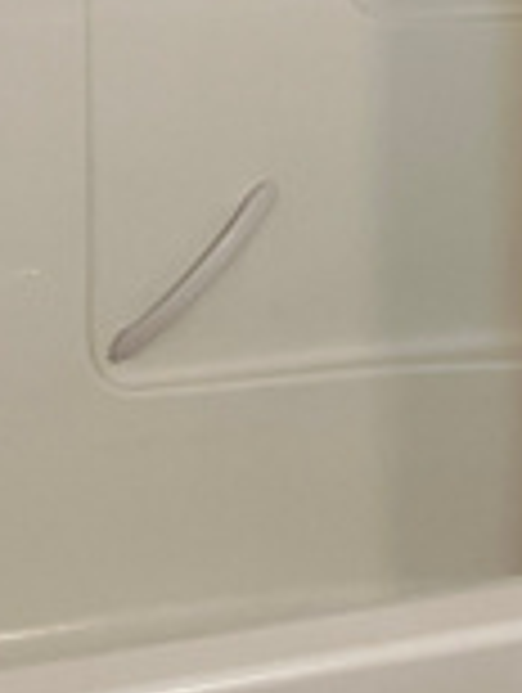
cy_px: -162
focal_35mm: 87
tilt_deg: -6.2
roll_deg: -1.2
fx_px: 1744
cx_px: 292
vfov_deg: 20.8
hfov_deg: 17.0
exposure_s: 1/60
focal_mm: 3.99
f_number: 1.8
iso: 125
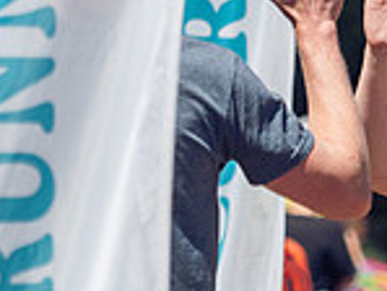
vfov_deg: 1.3
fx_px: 13046
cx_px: 517
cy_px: 170
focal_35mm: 1166
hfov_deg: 1.7
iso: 320
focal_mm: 150
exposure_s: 1/3200
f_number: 2.8
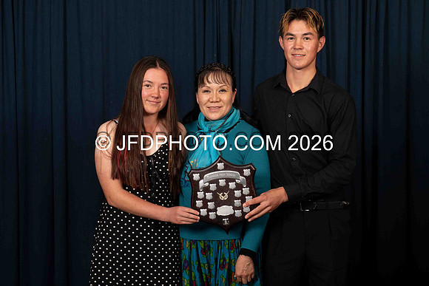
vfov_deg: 19.5
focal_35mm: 70
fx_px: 832
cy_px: 130
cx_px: 215
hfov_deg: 28.9
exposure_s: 1/250
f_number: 5.6
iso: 125
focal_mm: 62
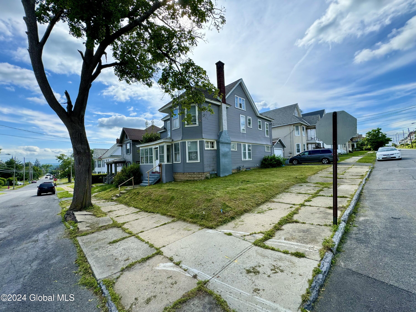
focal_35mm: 14
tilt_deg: +1.5
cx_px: 208
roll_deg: +1.5
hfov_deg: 102.1
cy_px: 156
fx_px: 168
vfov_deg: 85.7
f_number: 2.2
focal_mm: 2.22
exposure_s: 1/749
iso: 40
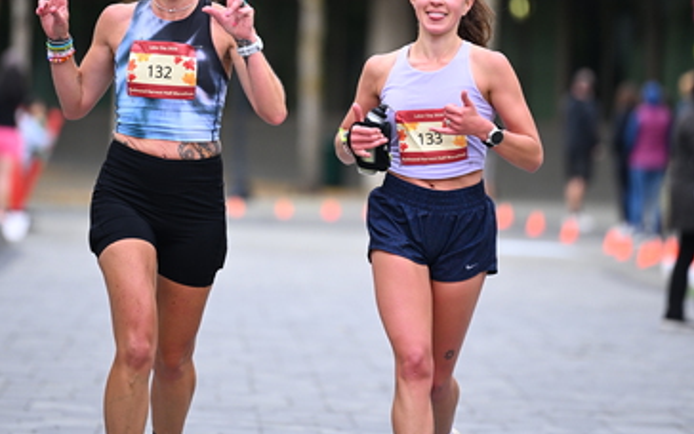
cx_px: 346
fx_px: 5829
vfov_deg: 4.3
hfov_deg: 6.8
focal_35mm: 308
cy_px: 59
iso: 1000
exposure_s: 1/1600
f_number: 2.8
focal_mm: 200
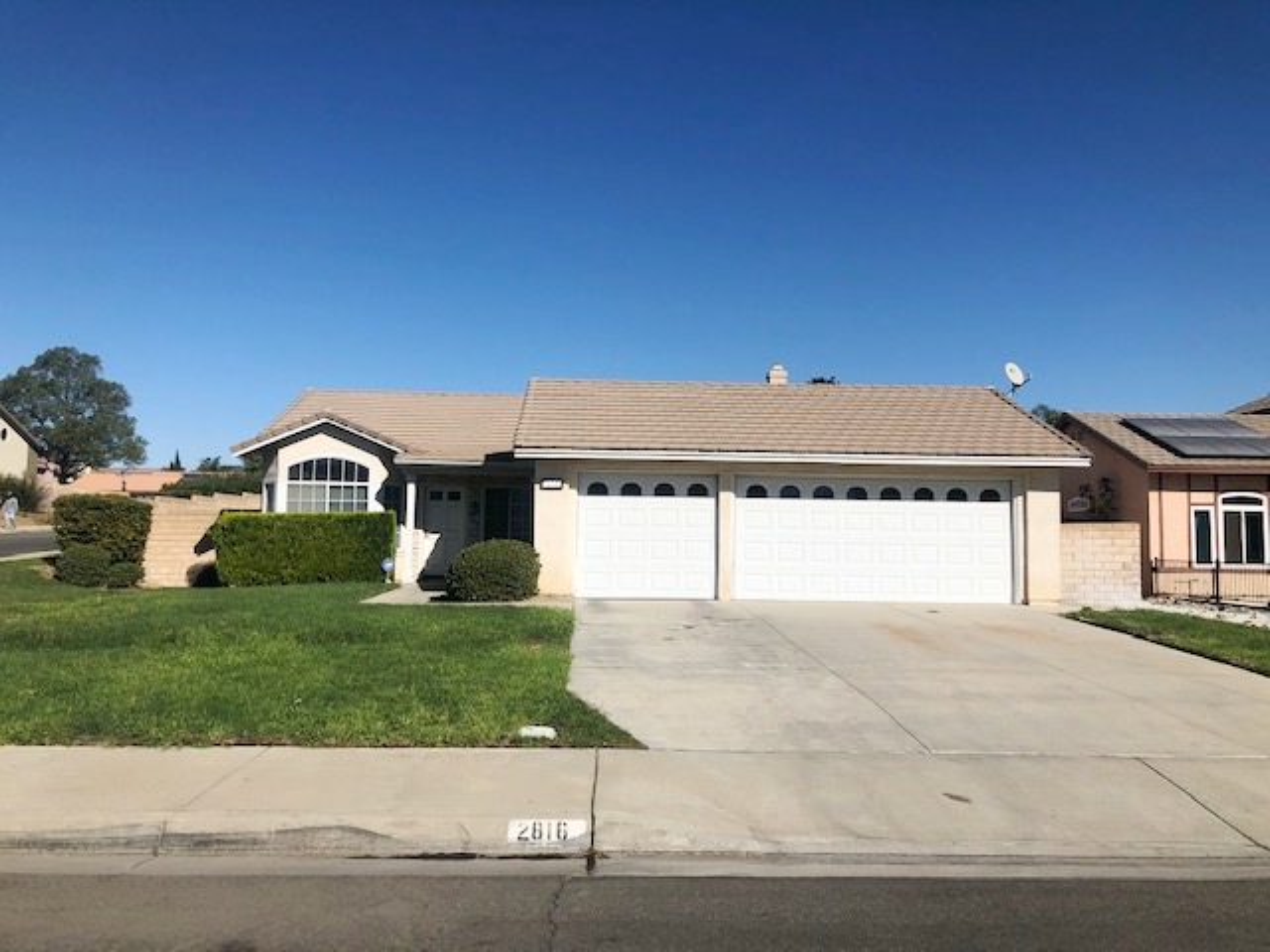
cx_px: 635
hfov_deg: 63.4
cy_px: 476
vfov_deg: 49.7
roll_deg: -1.1
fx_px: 1027
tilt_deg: +3.7
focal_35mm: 28
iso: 20
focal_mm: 4
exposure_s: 1/3472
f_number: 1.8
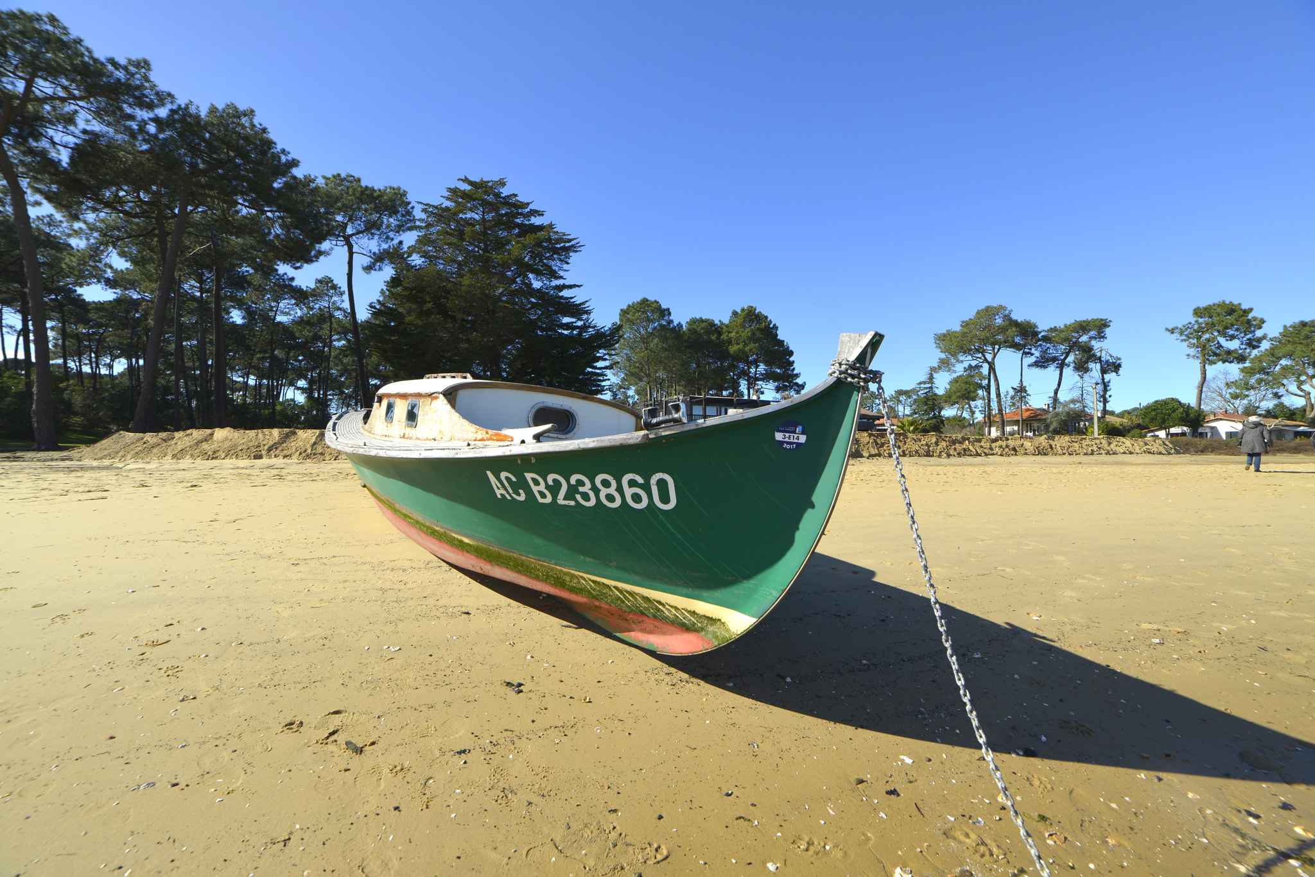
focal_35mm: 14
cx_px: 658
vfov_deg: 81.3
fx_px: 512
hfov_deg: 104.2
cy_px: 438
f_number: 10
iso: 100
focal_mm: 14
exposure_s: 1/200
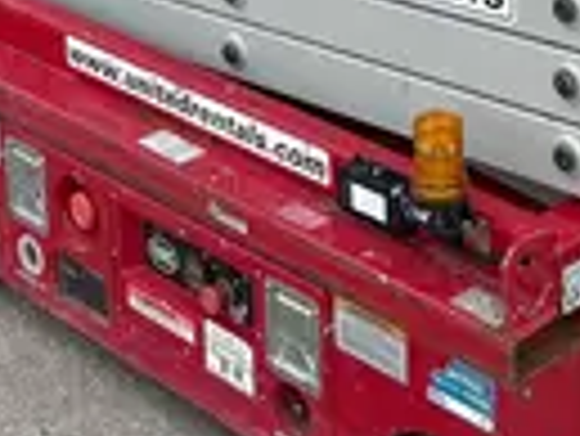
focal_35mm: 111
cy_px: -299
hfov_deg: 17.7
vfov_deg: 12.4
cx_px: 297
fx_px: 1862
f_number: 1.5
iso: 50
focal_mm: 5.7
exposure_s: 1/763
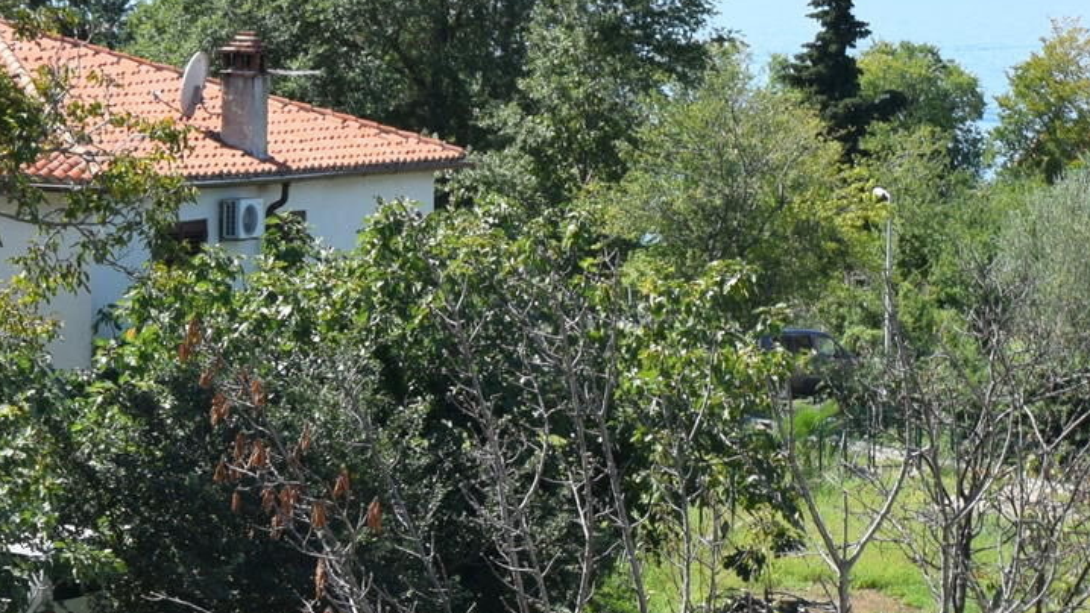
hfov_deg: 16.5
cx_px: -128
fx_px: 3642
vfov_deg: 9.4
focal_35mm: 126
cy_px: -214
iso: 200
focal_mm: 24
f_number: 9
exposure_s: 1/320
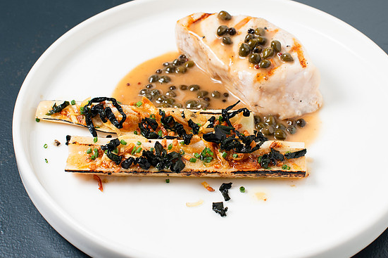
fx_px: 668
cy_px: 114
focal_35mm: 62
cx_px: 213
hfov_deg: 32.4
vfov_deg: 21.9
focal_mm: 50
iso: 200
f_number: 8
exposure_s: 1/200
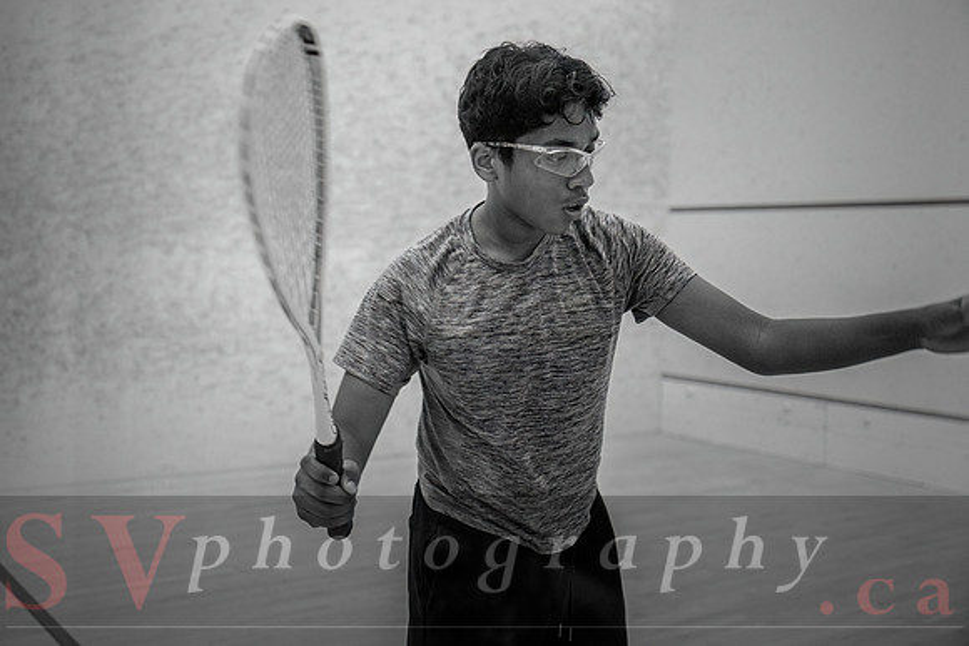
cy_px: 296
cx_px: 444
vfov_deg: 30.9
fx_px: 1168
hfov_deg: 45.0
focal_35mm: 43
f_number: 2.8
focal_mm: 40
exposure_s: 1/320
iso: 1600
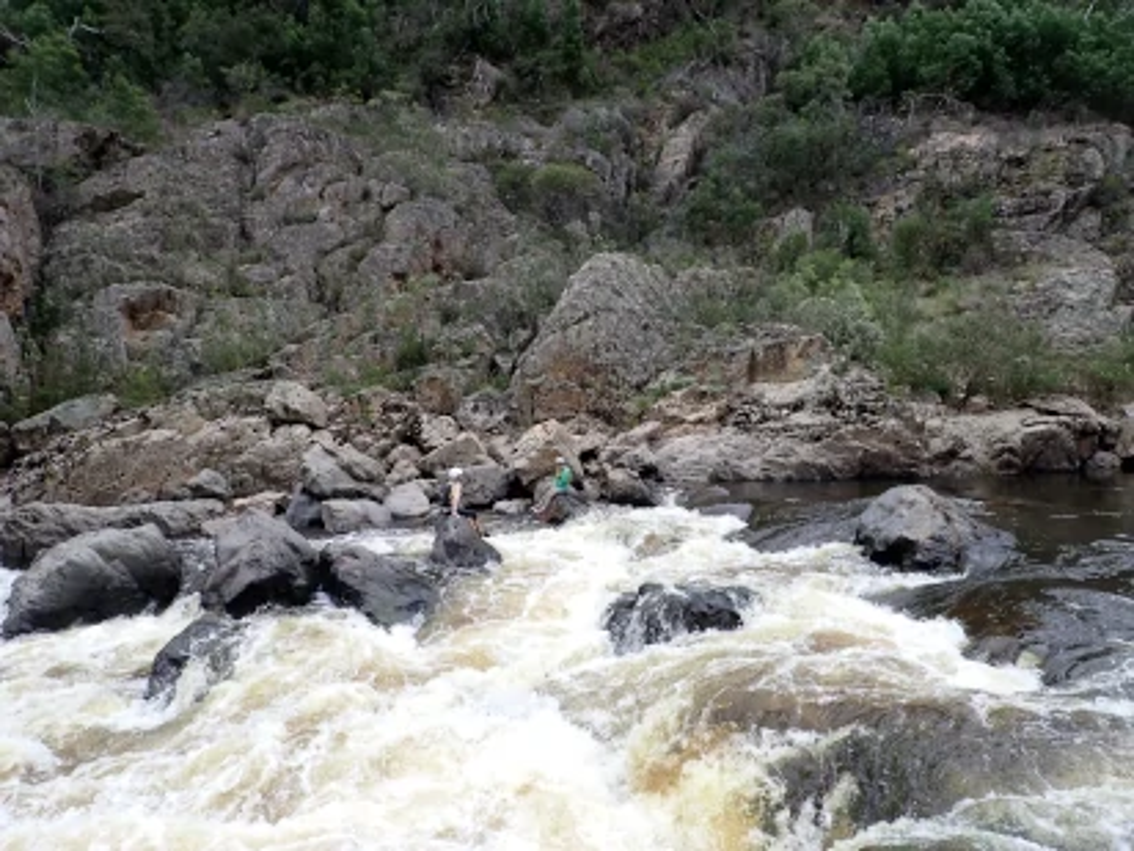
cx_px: 567
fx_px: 819
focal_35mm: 25
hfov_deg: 69.4
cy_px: 426
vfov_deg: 54.9
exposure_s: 1/500
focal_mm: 4.5
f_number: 2.8
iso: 100
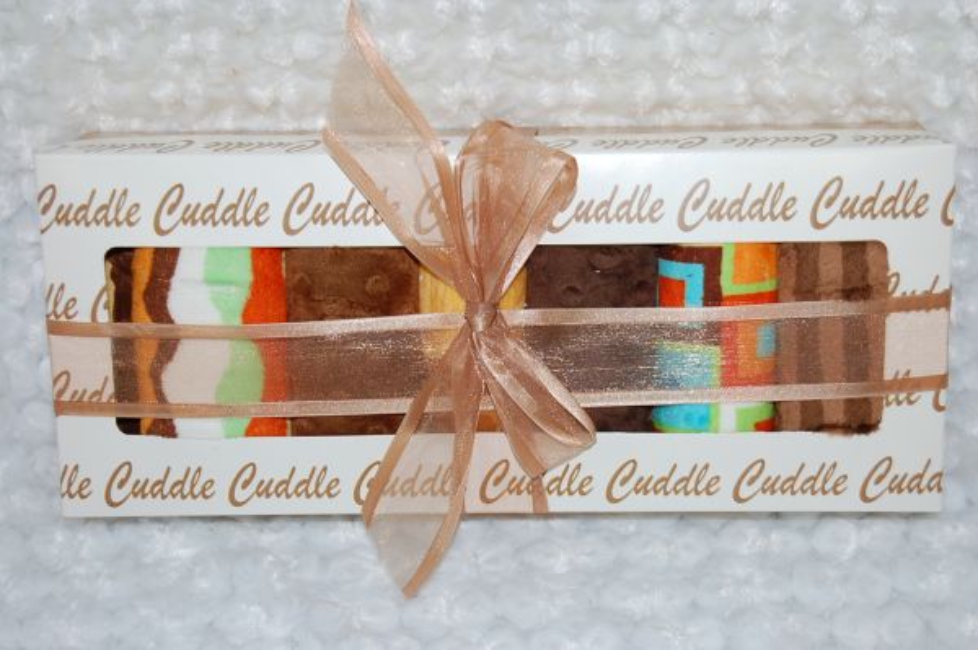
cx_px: 489
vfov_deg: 19.7
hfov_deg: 29.3
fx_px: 1873
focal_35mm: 69
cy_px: 325
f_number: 5.3
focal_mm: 46
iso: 400
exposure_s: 1/60
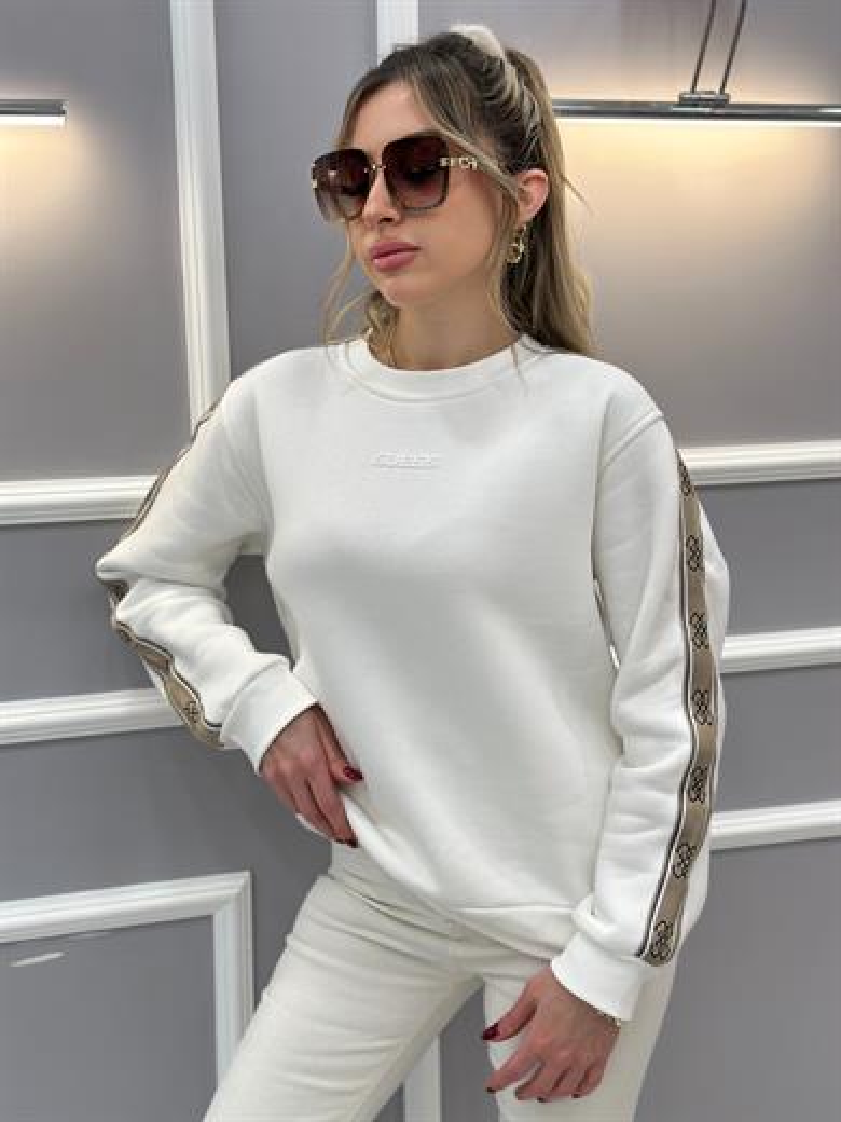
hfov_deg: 30.3
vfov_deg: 39.7
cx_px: 420
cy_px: 561
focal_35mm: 48
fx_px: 1555
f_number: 1.78
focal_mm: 6.86
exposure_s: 1/100
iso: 64
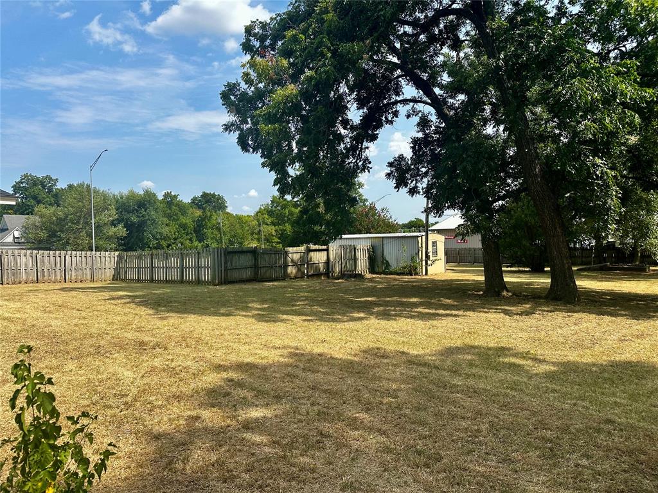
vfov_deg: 56.8
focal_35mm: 24
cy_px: 246
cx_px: 329
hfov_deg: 71.6
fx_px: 456
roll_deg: -1.7
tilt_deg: -0.1
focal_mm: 6.86
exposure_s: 1/3247
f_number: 1.78
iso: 80
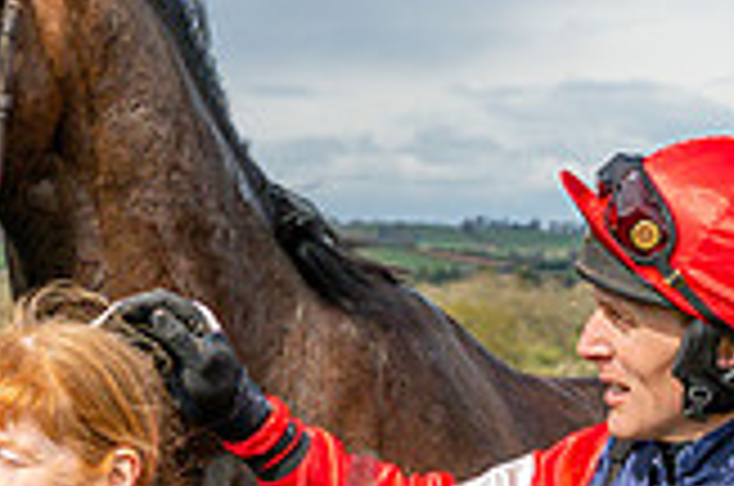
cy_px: 508
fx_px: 4395
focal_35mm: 216
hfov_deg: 9.5
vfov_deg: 6.3
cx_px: 187
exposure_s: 1/2000
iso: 400
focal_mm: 35
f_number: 4.5
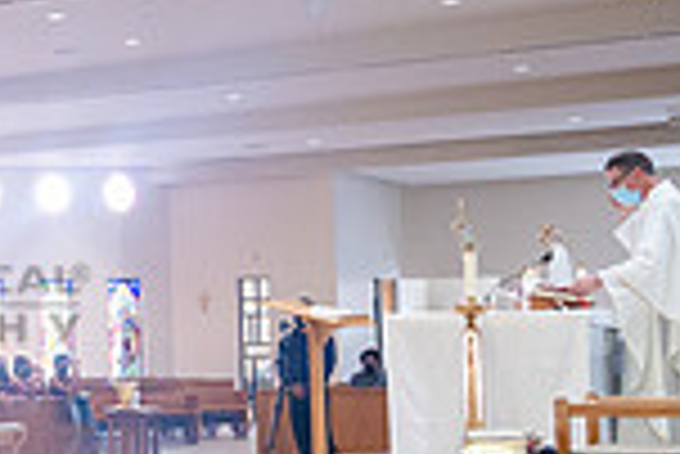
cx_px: -261
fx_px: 1739
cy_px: 265
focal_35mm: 92
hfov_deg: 19.9
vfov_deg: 14.9
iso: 1600
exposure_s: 1/200
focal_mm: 24
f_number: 4
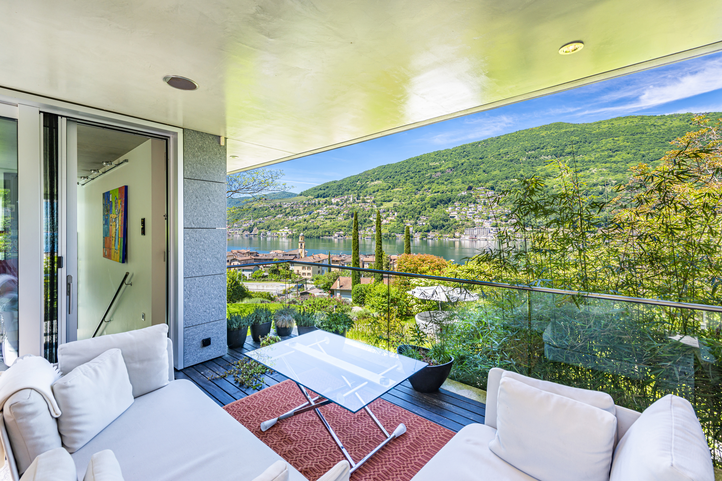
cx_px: 361
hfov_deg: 100.4
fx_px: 301
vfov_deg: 77.3
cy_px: 240
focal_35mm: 15
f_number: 8
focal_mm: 15
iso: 100
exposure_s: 1/30
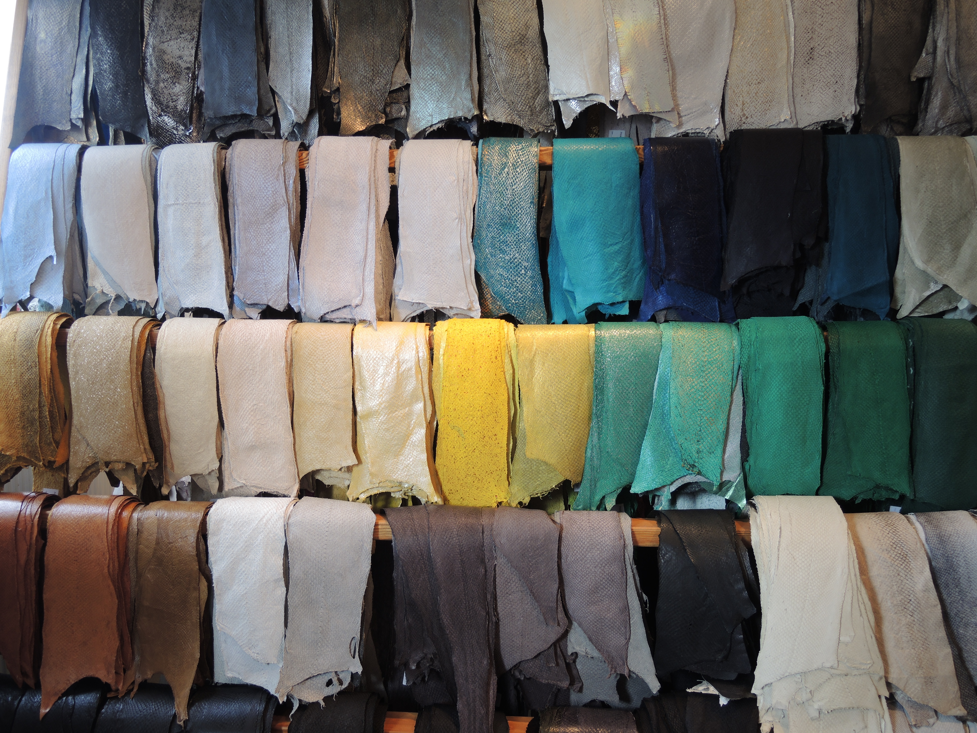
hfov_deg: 60.0
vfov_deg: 46.8
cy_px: 366
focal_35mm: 30
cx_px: 488
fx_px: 847
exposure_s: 1/30
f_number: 2
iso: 80
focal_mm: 6.5
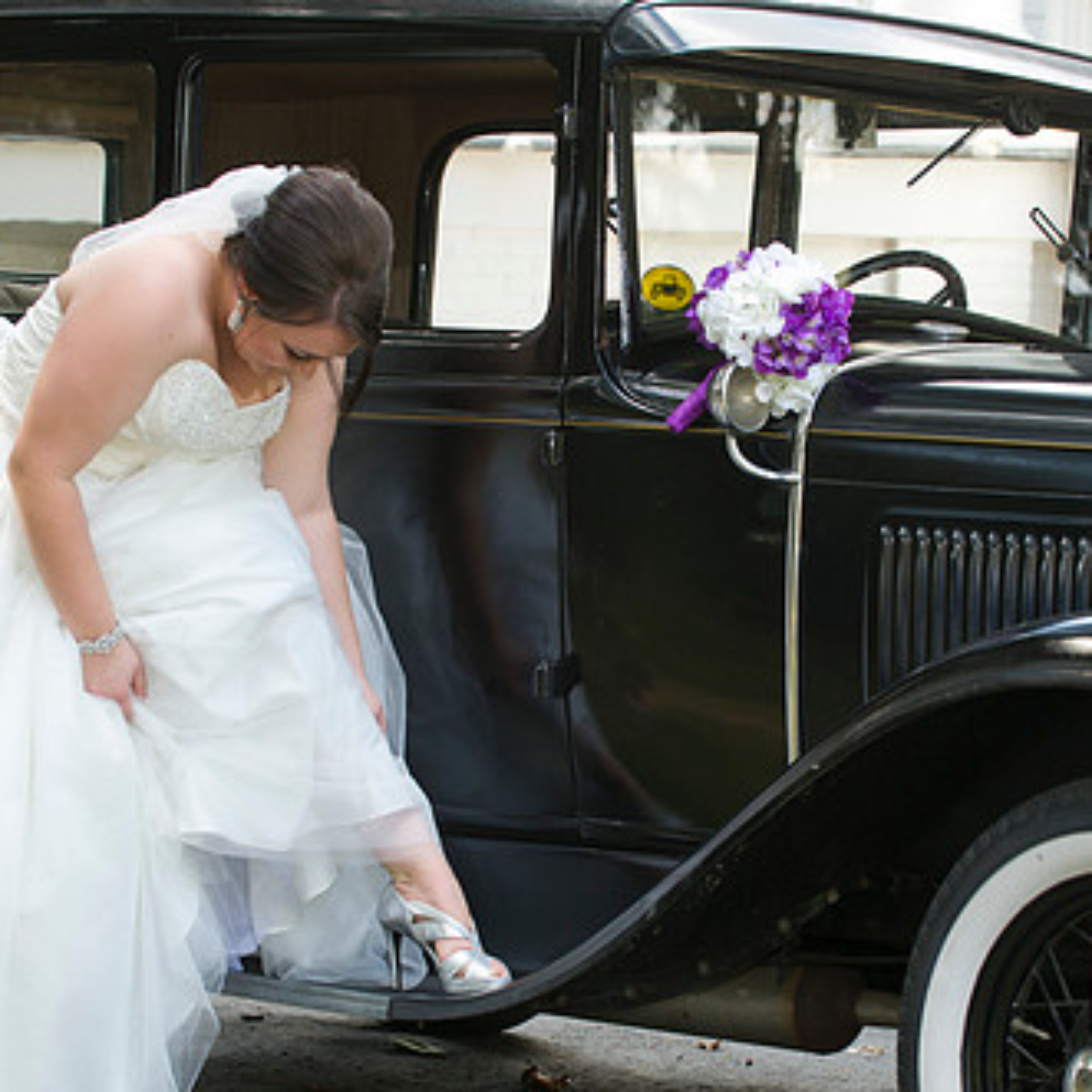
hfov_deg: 13.0
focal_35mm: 134
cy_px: 574
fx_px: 4783
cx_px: 584
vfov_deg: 13.0
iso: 320
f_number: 5
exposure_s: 1/125
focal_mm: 90
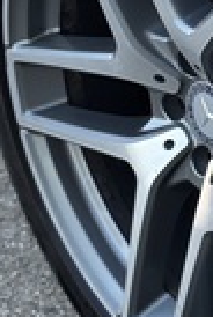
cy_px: 97
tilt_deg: -28.2
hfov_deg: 7.9
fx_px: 1528
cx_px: 242
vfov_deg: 11.8
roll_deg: +1.7
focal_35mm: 173
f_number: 1.78
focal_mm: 6.76
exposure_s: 1/362
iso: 64
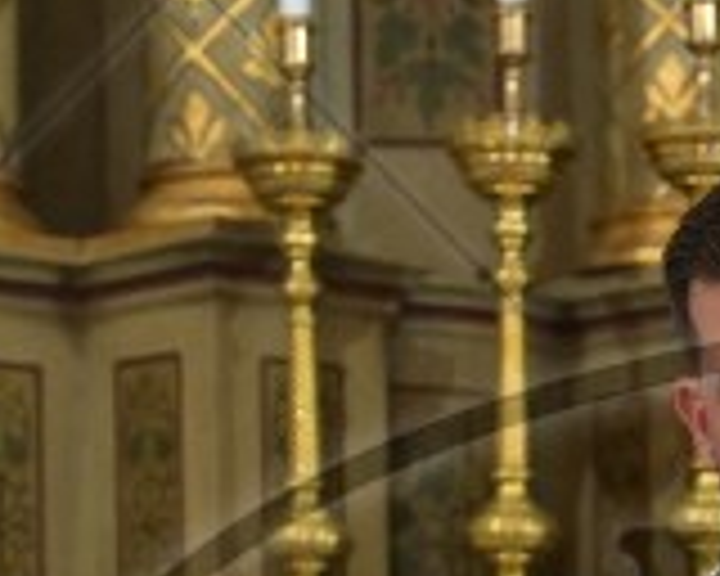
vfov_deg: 6.8
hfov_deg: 8.4
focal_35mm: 225
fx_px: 4795
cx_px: 1089
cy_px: 880
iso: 4000
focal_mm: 59
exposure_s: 1/125
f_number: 4.5
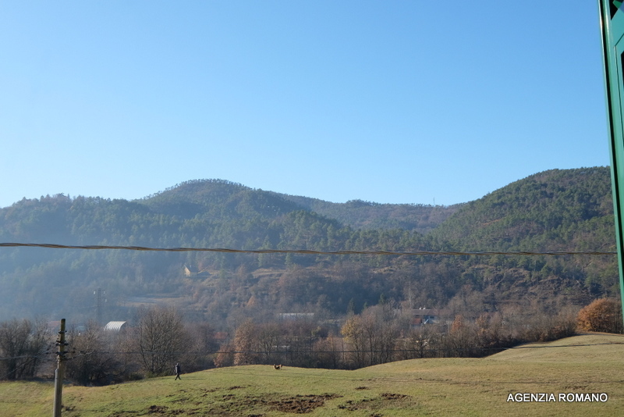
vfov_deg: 36.9
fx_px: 624
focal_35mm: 36
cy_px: 208
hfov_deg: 53.1
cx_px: 312
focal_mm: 24
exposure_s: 1/420
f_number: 8
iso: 400
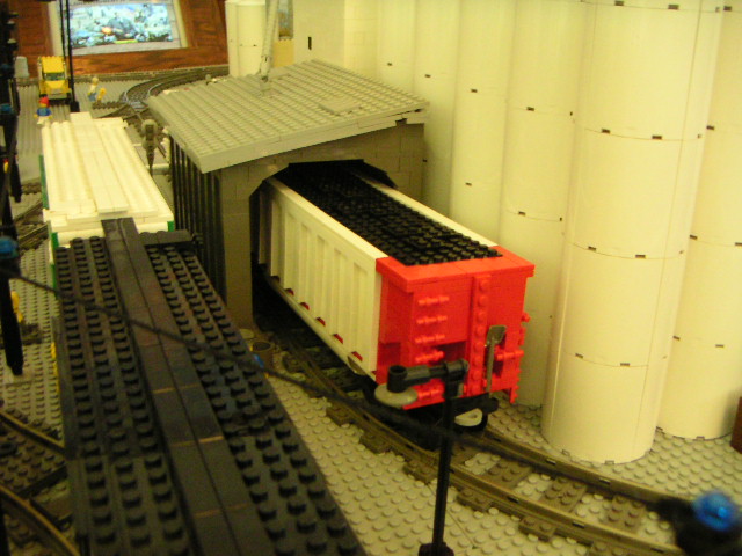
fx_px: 793
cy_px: 278
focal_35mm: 37
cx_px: 371
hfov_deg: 50.1
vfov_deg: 38.7
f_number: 2.8
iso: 400
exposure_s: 1/20
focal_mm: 4.8
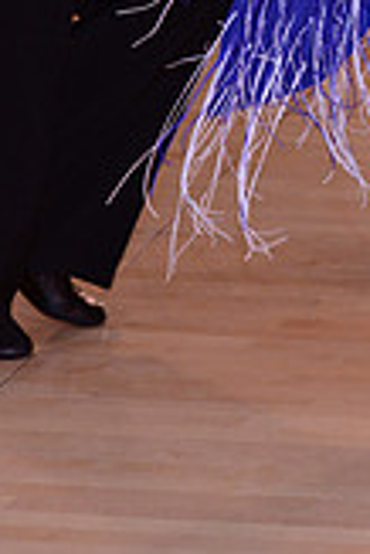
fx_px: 4938
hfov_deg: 4.3
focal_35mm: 321
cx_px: 429
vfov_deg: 6.3
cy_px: -353
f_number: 5
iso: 1600
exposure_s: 1/250
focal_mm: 90
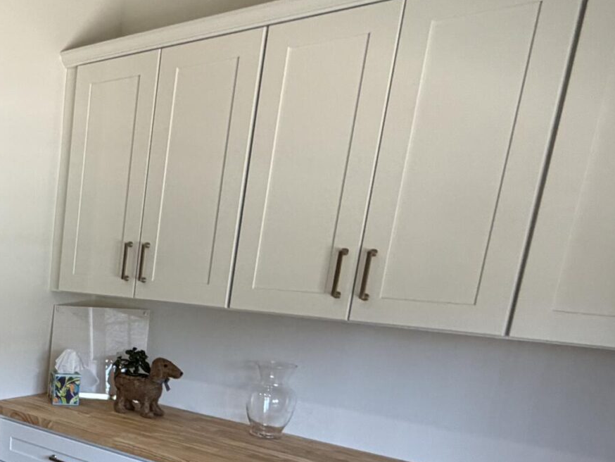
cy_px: 410
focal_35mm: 41
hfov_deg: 36.3
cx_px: -109
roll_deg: -1.2
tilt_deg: -12.1
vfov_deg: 33.4
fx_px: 729
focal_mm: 2.22
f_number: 2.2
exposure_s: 1/121
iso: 250
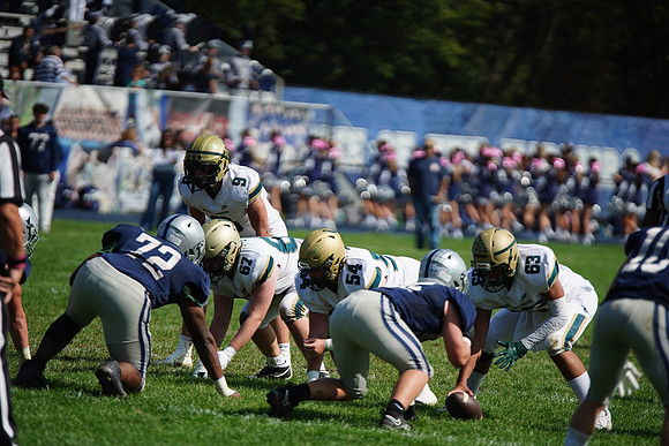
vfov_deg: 4.6
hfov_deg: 6.9
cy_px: 223
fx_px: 5576
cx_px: 334
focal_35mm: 300
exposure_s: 1/8000
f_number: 2.8
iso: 400
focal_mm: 300
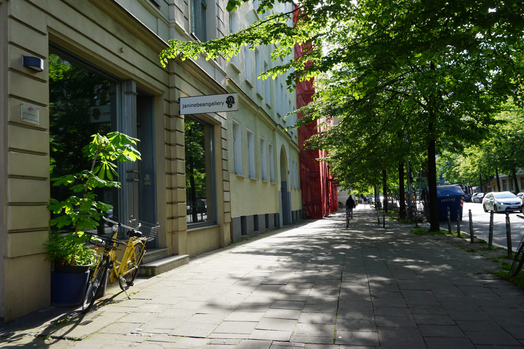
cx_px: 262
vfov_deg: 43.6
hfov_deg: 61.9
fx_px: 437
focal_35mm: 30
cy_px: 174
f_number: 7.1
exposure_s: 1/80
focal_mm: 20
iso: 100
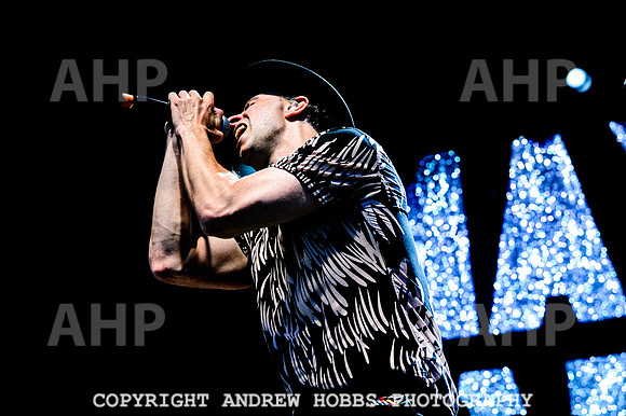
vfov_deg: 14.8
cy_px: 143
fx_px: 1596
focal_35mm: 92
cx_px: 298
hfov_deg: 22.2
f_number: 4.5
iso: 2500
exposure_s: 1/1000
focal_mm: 70
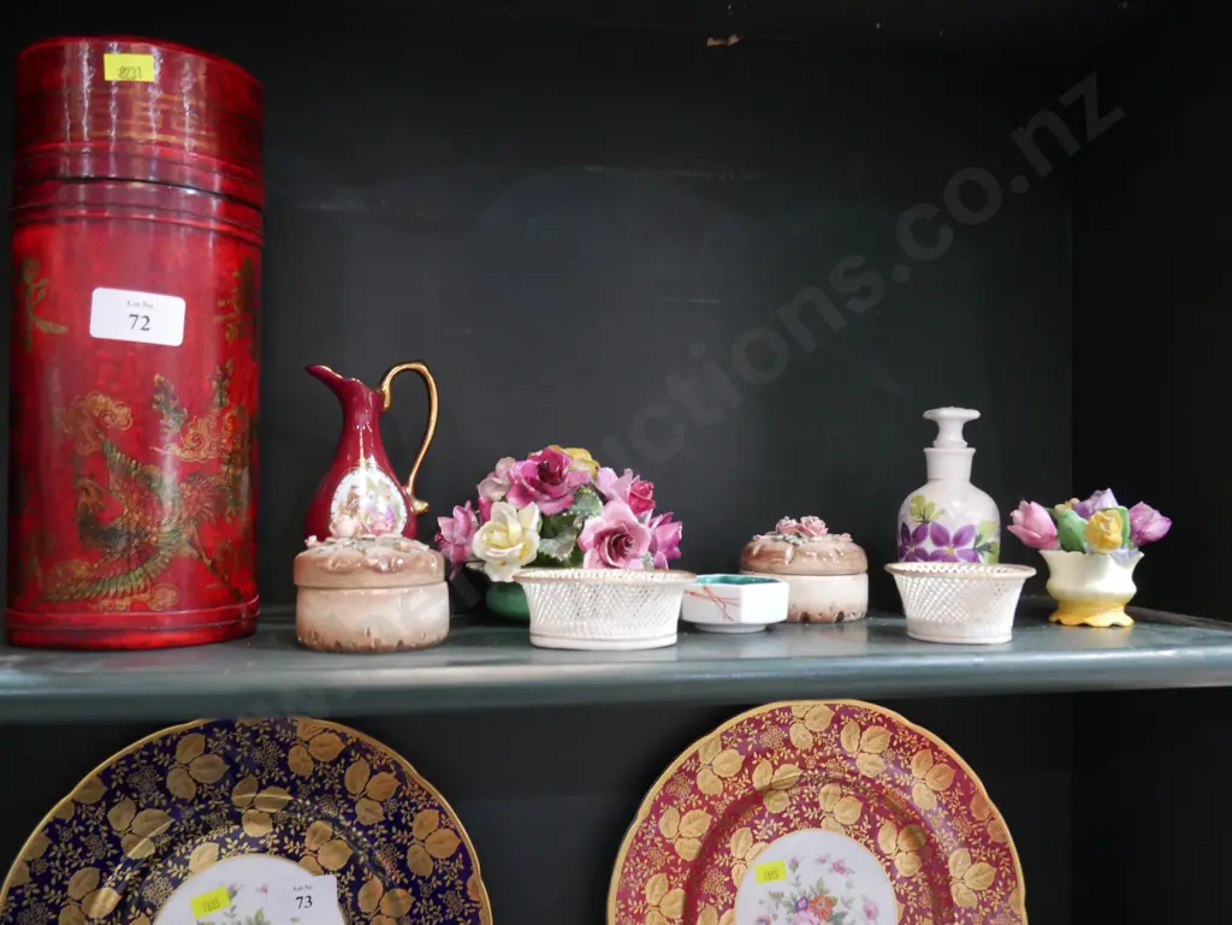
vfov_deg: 44.2
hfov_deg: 56.8
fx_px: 1139
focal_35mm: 32
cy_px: 462
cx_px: 616
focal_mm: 16
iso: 1600
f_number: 3.6
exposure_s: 1/60
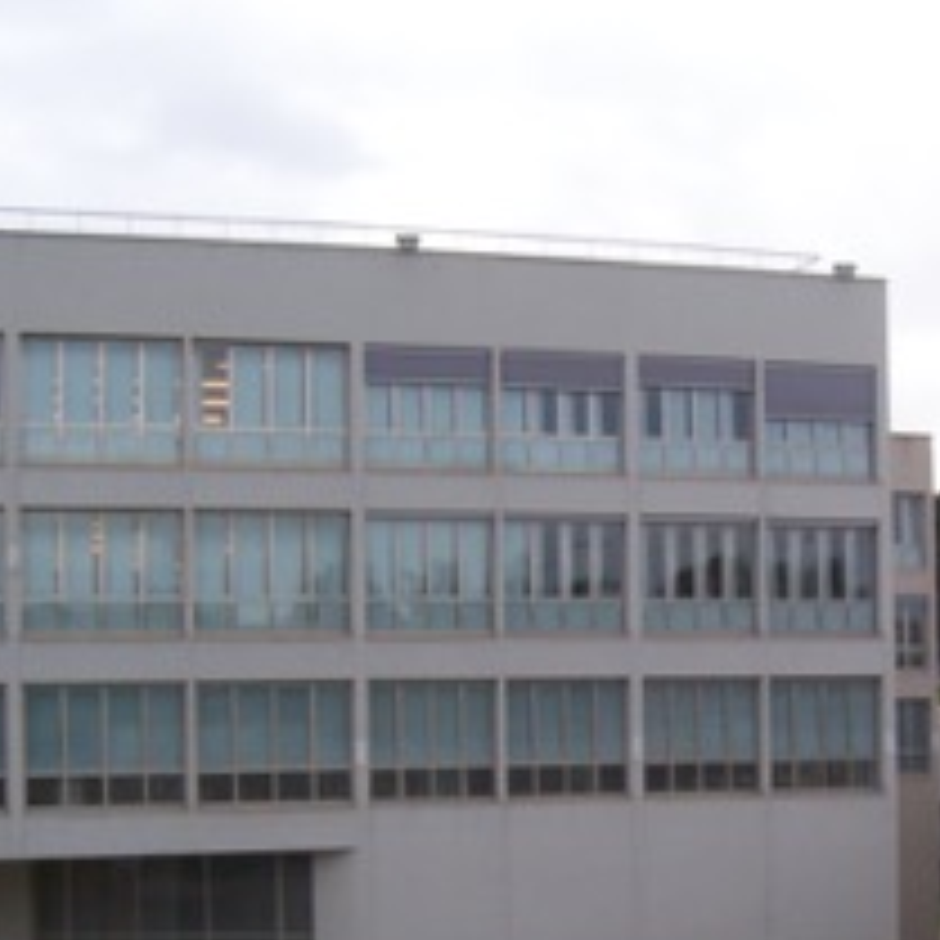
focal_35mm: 69
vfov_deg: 24.5
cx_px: 621
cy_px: 792
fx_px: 2120
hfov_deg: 24.9
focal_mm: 5.6
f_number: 5.6
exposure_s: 1/250
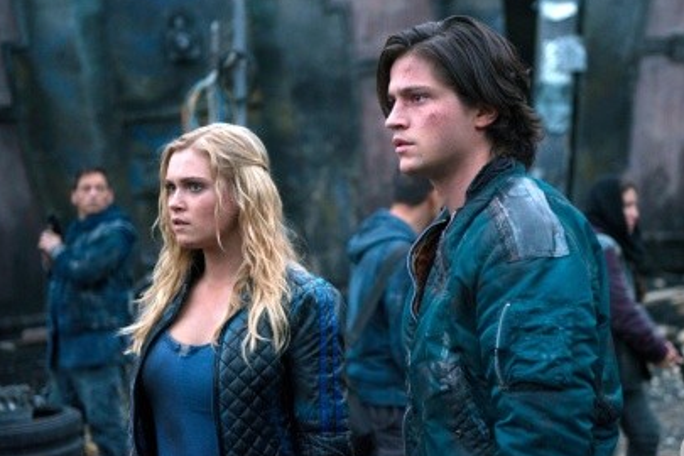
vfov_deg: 19.7
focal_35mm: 69
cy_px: 216
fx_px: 1311
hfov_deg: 29.2
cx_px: 407
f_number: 2.8
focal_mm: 56
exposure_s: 1/160
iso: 3200
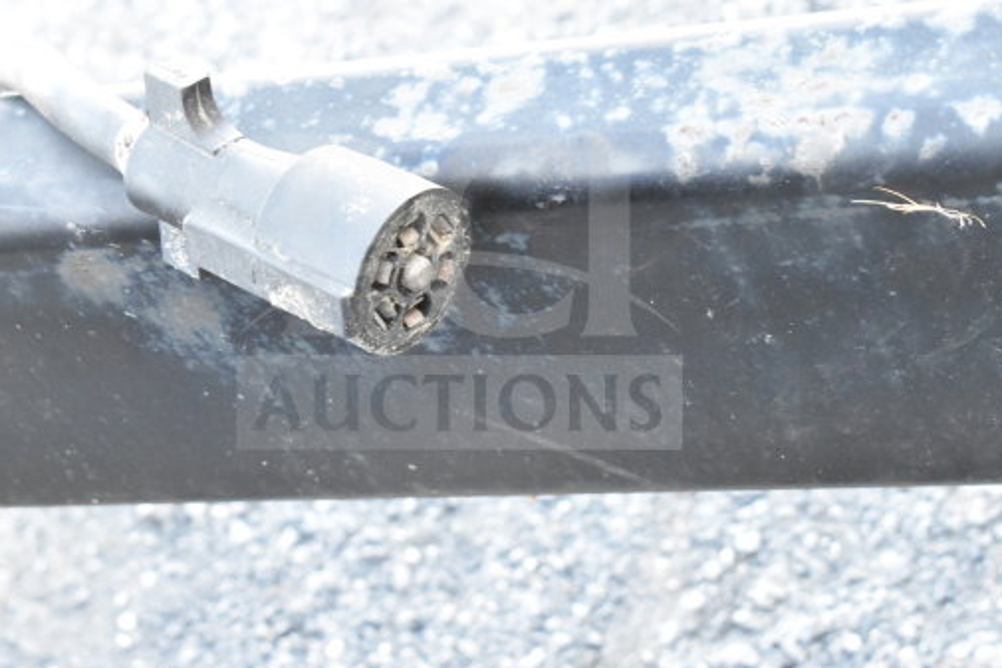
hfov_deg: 23.4
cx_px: 458
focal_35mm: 87
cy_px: 292
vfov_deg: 15.7
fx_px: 2422
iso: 6400
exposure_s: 1/250
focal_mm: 48
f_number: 8
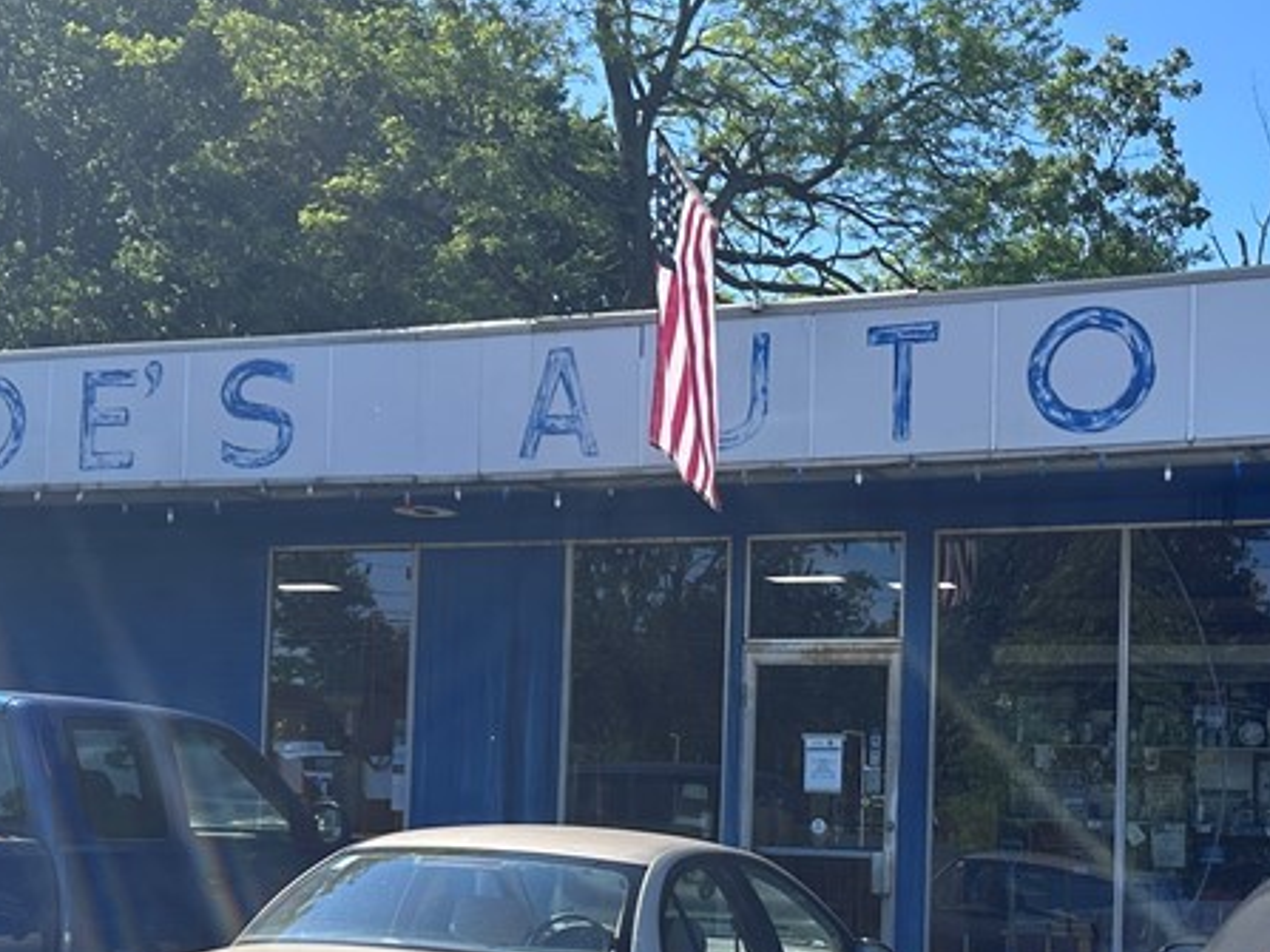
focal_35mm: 55
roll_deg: -1.9
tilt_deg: +2.5
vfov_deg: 26.2
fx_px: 2017
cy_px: 719
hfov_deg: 34.9
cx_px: 733
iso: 80
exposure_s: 1/2809
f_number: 1.78
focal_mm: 6.86
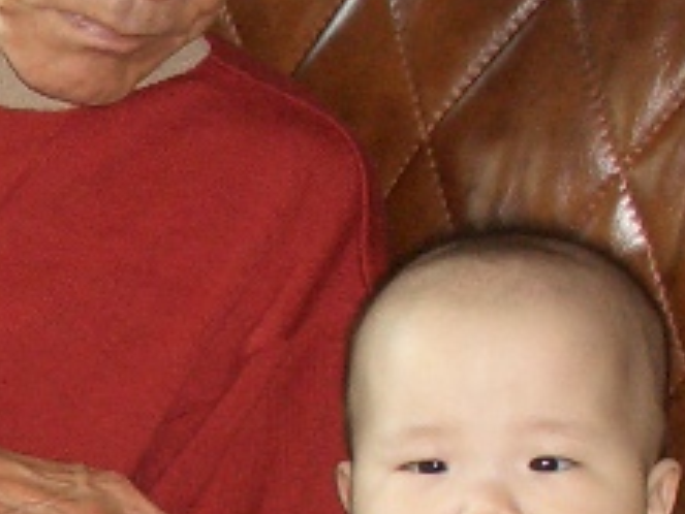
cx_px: -307
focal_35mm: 191
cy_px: 706
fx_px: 3782
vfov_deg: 7.7
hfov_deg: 10.1
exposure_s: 1/60
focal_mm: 7.1
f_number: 2.8
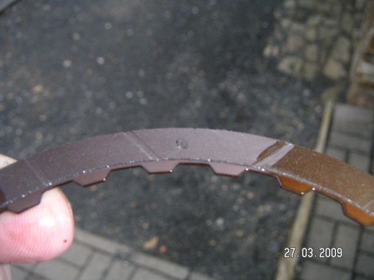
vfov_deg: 37.7
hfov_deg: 49.0
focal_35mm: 38
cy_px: 140
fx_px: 411
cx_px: 187
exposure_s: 1/45
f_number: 6.7
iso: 160
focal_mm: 6
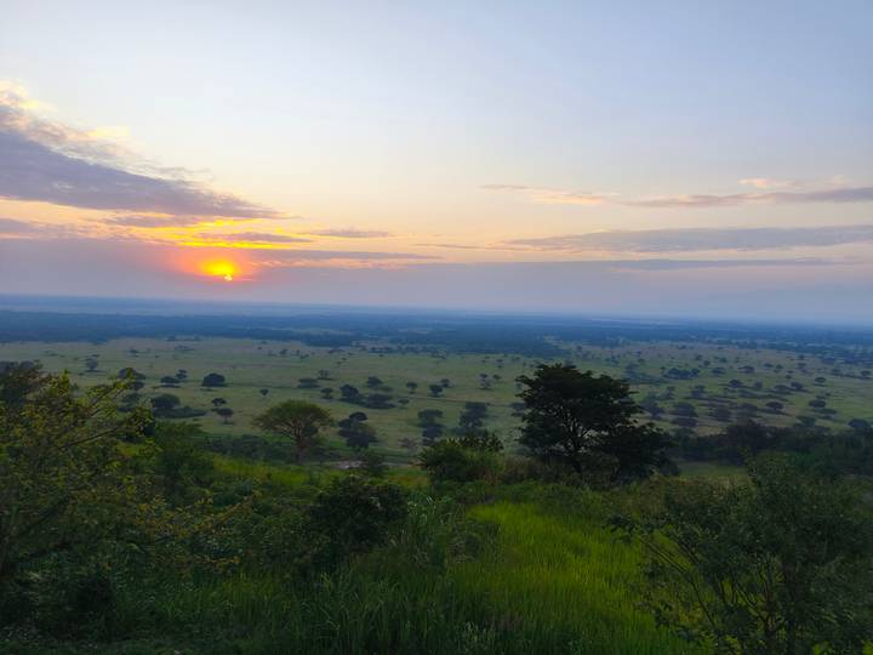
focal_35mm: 23
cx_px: 436
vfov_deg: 58.9
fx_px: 580
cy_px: 328
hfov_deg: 73.9
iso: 80
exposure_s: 1/356
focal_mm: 5.35
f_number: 1.7
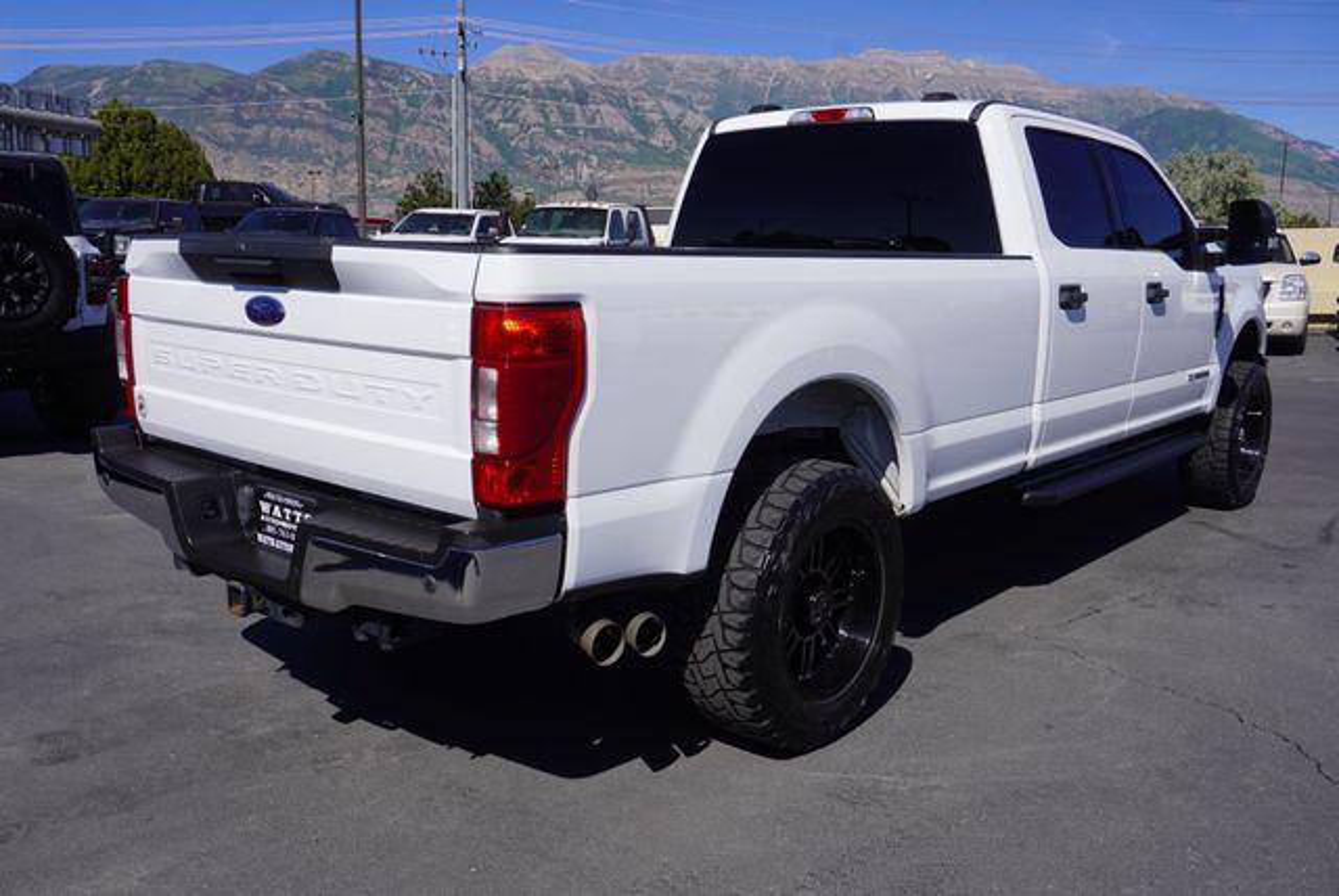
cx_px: 670
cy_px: 448
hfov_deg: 59.4
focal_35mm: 32
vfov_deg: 41.8
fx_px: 1173
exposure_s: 1/250
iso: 100
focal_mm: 21
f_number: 10
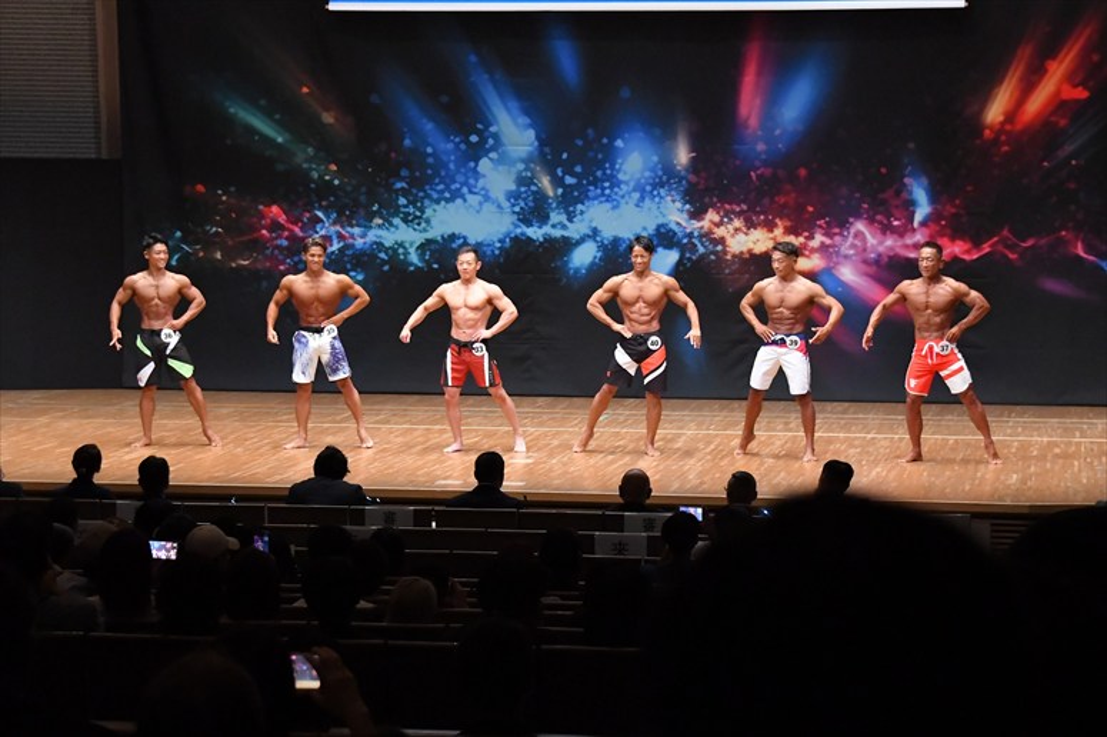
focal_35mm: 97
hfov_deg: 21.0
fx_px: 2981
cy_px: 368
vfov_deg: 14.1
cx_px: 554
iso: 8000
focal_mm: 65
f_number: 5.6
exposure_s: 1/400
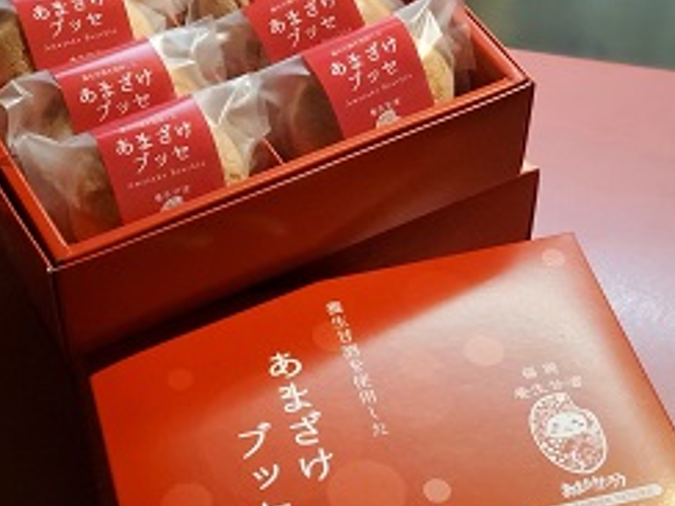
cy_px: 270
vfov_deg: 18.2
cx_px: 362
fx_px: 1579
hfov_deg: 24.1
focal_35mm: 81
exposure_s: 1/59
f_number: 2.4
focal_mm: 6
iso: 640
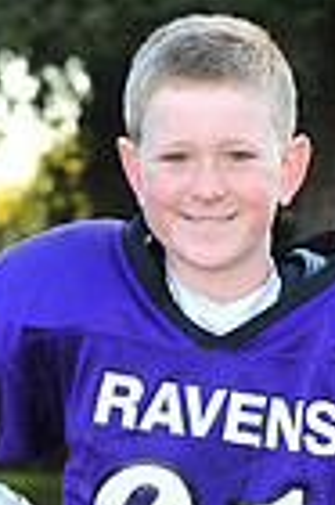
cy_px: 804
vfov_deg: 6.3
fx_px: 4519
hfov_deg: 4.2
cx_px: 184
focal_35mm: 323
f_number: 4.5
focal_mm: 78
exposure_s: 1/60
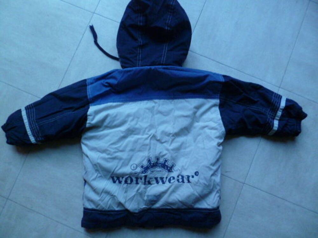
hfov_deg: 71.6
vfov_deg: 56.8
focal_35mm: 24
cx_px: 159
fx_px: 220
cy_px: 119
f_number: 2.5
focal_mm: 4.3
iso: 400
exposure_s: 1/6
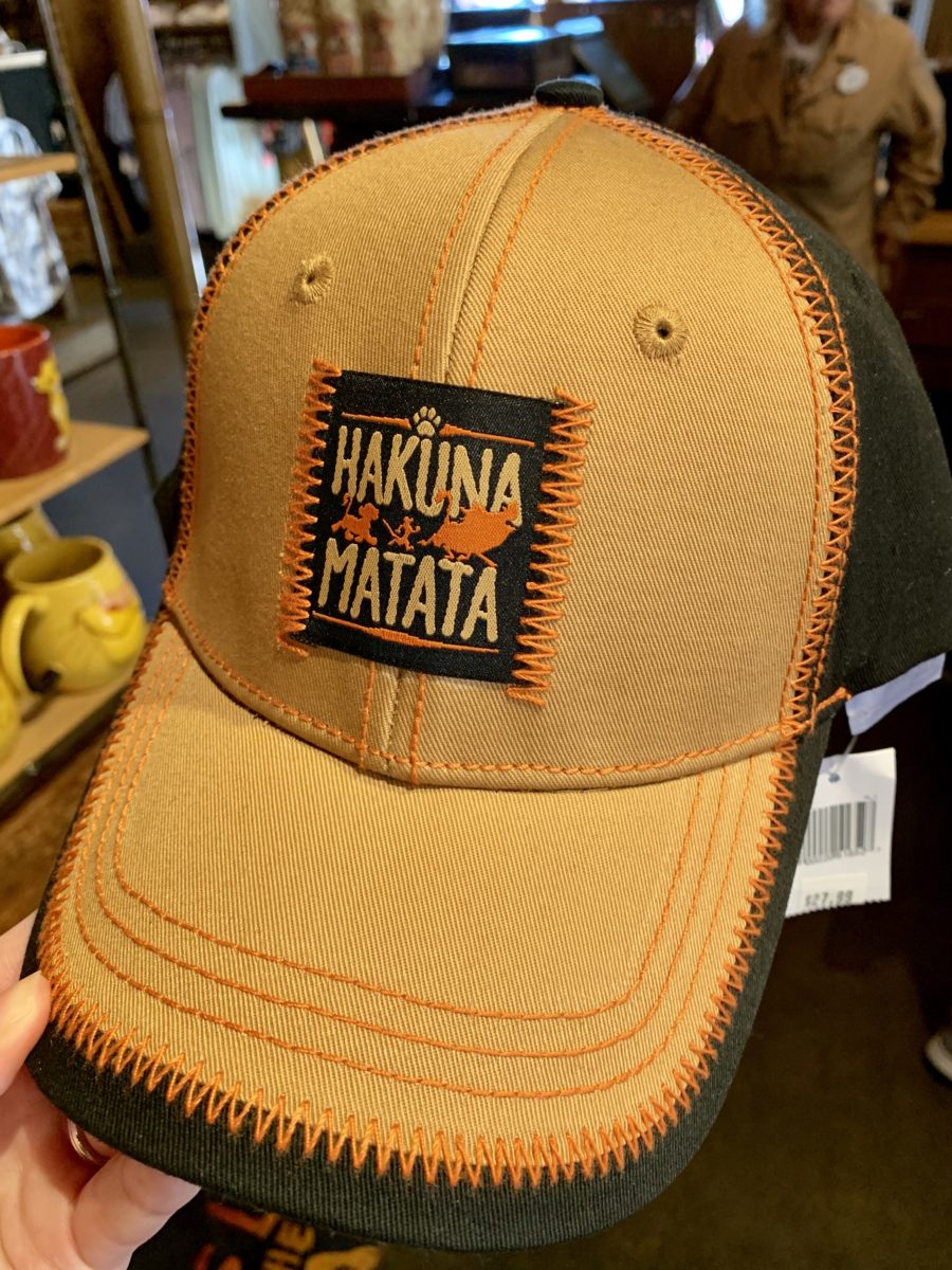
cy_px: 635
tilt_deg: -31.5
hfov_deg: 53.1
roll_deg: +2.9
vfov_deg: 67.3
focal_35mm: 26
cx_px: 476
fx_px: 953
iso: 200
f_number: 1.8
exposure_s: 1/60
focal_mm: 4.25
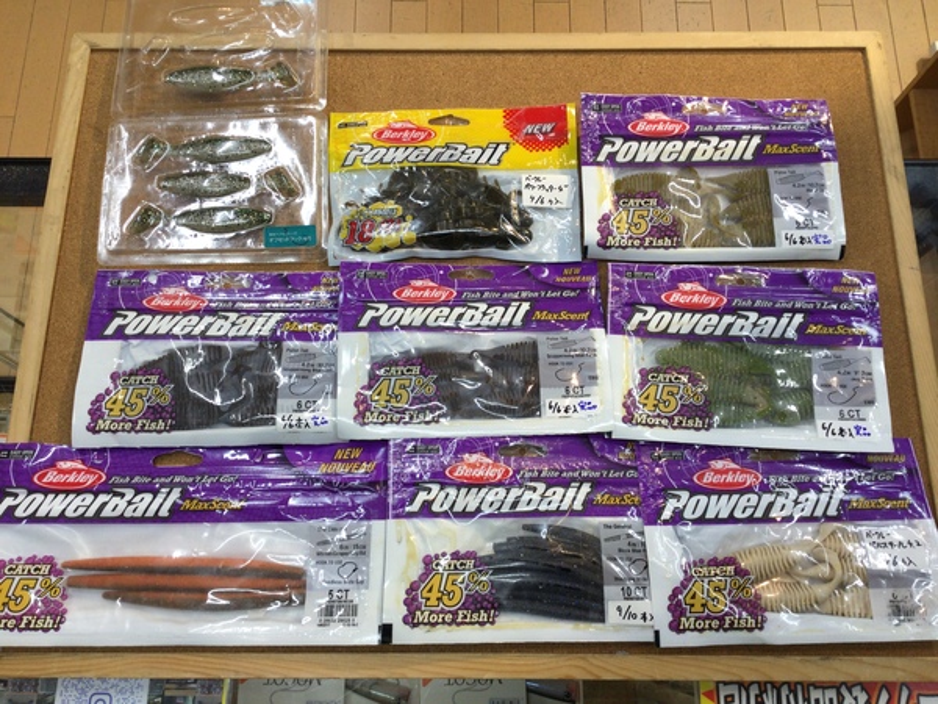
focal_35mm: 31
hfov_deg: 58.4
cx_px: 469
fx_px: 840
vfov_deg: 45.4
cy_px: 352
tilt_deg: -74.1
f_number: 2.4
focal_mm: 3.3
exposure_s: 1/60
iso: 32
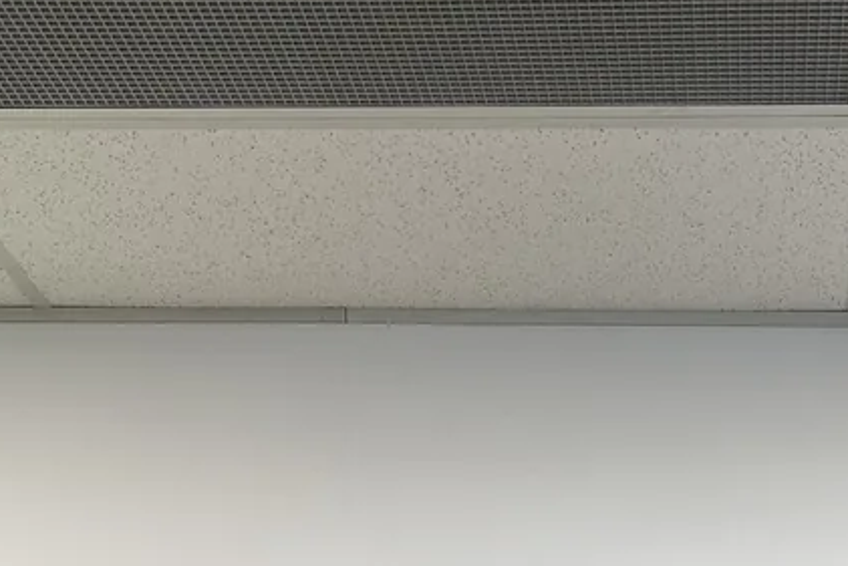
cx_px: 715
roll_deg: -1.2
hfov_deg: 24.0
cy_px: 1315
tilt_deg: -4.2
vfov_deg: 13.0
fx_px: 1956
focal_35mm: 83
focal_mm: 6.86
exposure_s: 1/100
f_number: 1.78
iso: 160
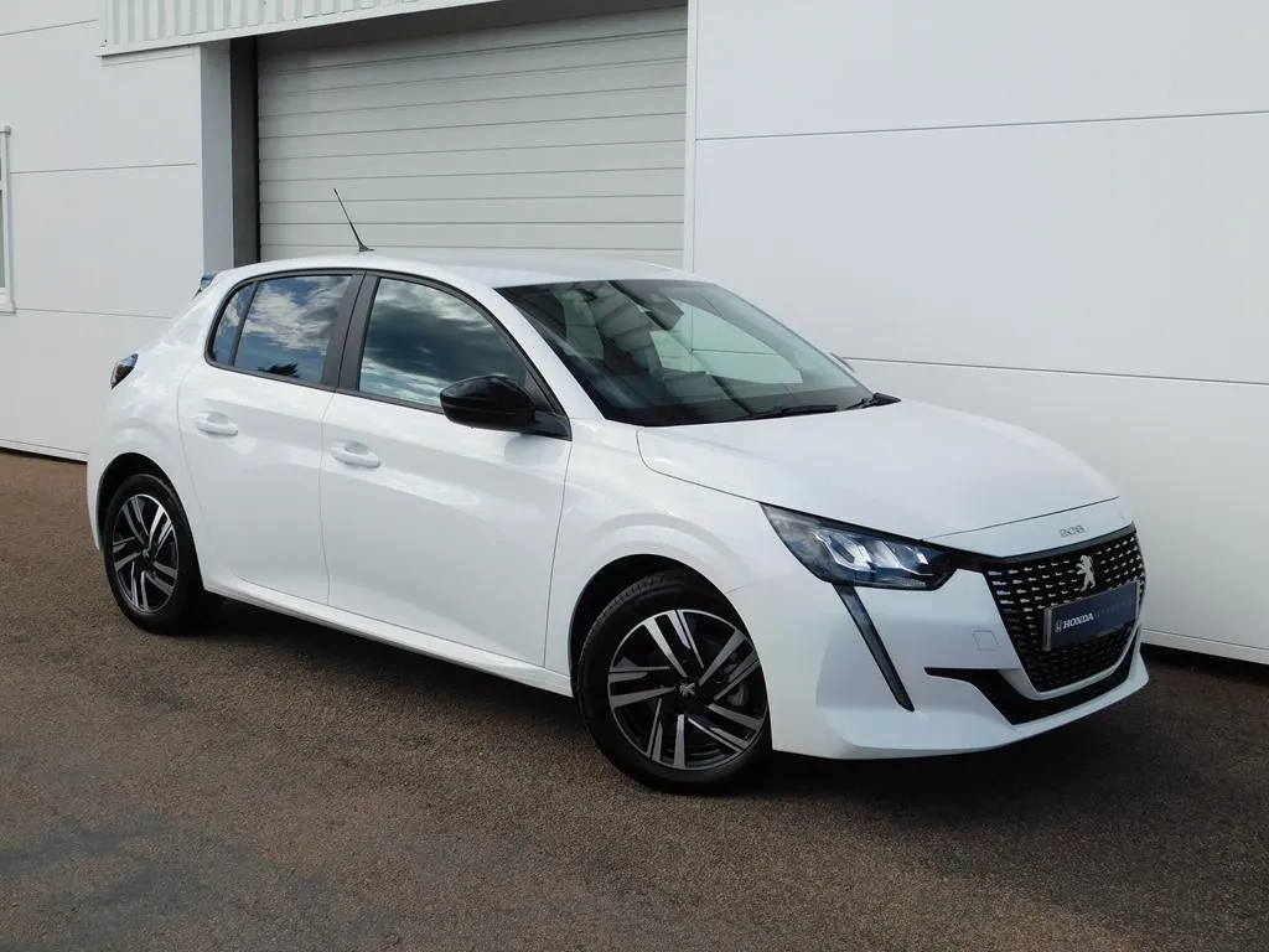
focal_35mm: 45
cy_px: 476
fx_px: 1650
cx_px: 634
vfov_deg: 32.2
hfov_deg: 42.1
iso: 125
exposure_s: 1/1000
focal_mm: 8
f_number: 3.7
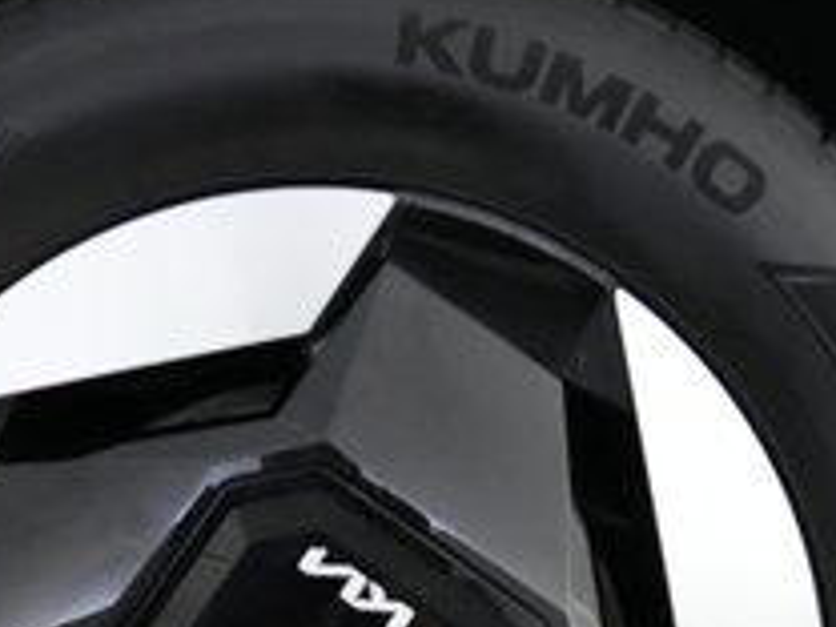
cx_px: 330
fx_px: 1715
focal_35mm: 71
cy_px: 764
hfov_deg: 27.3
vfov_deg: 19.4
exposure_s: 1/160
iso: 5000
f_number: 2.8
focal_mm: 24
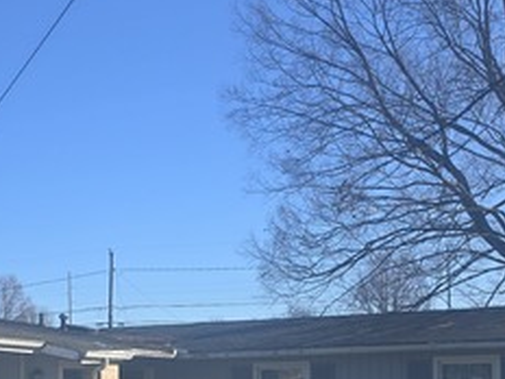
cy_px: 386
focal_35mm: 66
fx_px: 963
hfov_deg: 29.0
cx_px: 136
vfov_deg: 21.4
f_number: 1.7
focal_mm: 6.3
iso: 12
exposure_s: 1/481
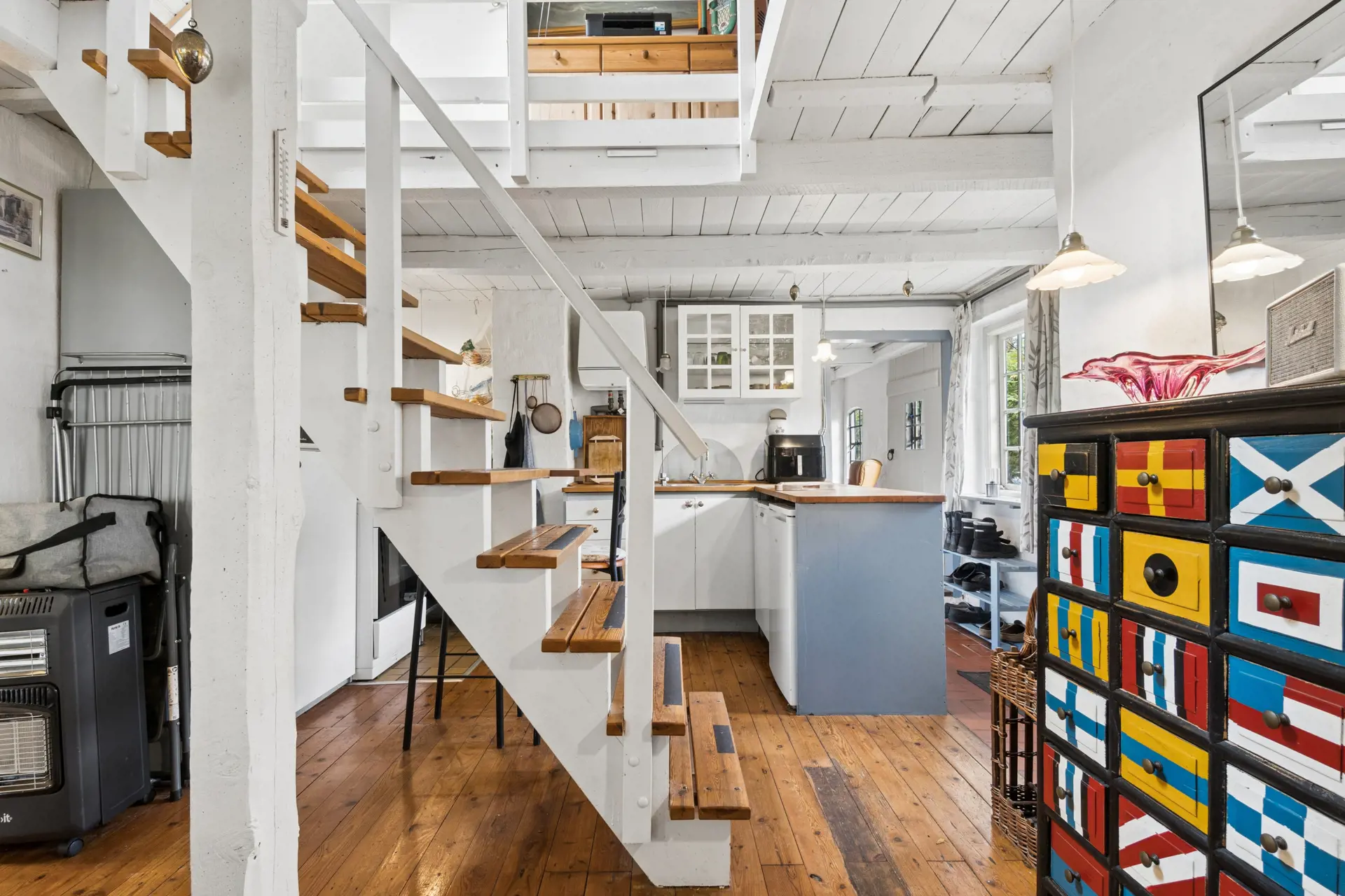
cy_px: 448
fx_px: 616
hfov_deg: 95.0
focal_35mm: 16
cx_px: 672
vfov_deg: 72.1
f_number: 8
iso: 200
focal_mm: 11
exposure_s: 1/4
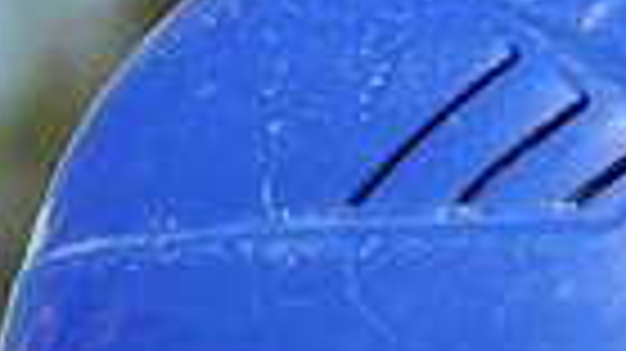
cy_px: 848
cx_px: 874
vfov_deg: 1.4
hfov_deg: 2.5
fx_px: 14084
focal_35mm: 849
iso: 200
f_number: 8
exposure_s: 1/250
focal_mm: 130
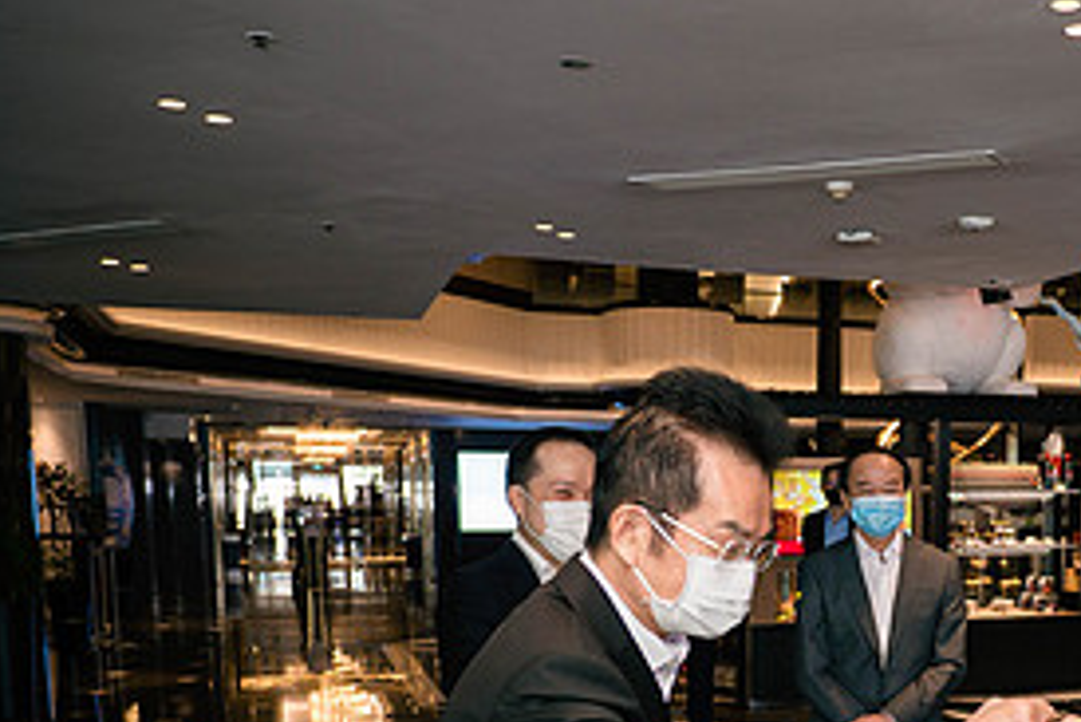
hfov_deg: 42.7
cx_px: 848
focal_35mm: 44
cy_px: 692
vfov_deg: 28.9
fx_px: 1322
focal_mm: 10
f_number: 1.7
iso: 500
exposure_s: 1/125
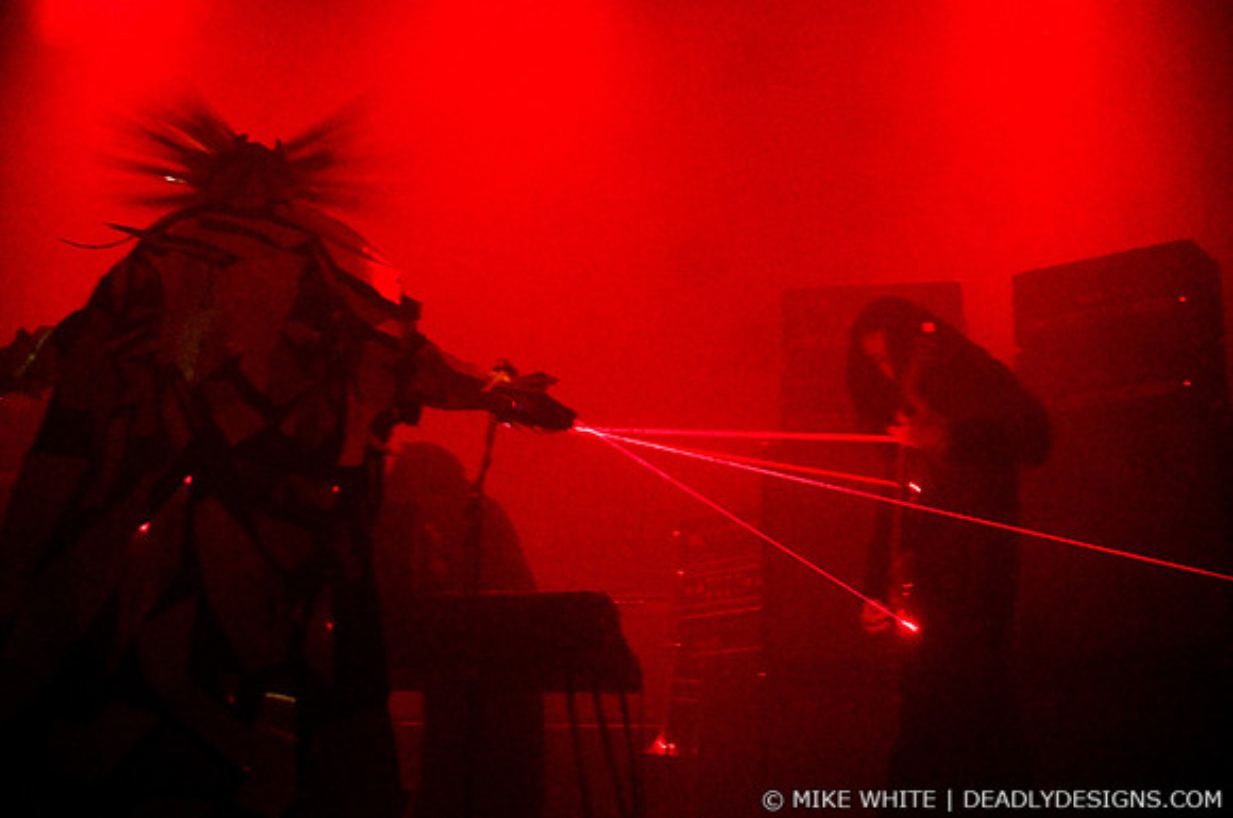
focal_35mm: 45
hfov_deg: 43.7
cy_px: 409
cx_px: 616
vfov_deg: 29.8
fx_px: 1539
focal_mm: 30
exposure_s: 1/6
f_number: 3.2
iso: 1000
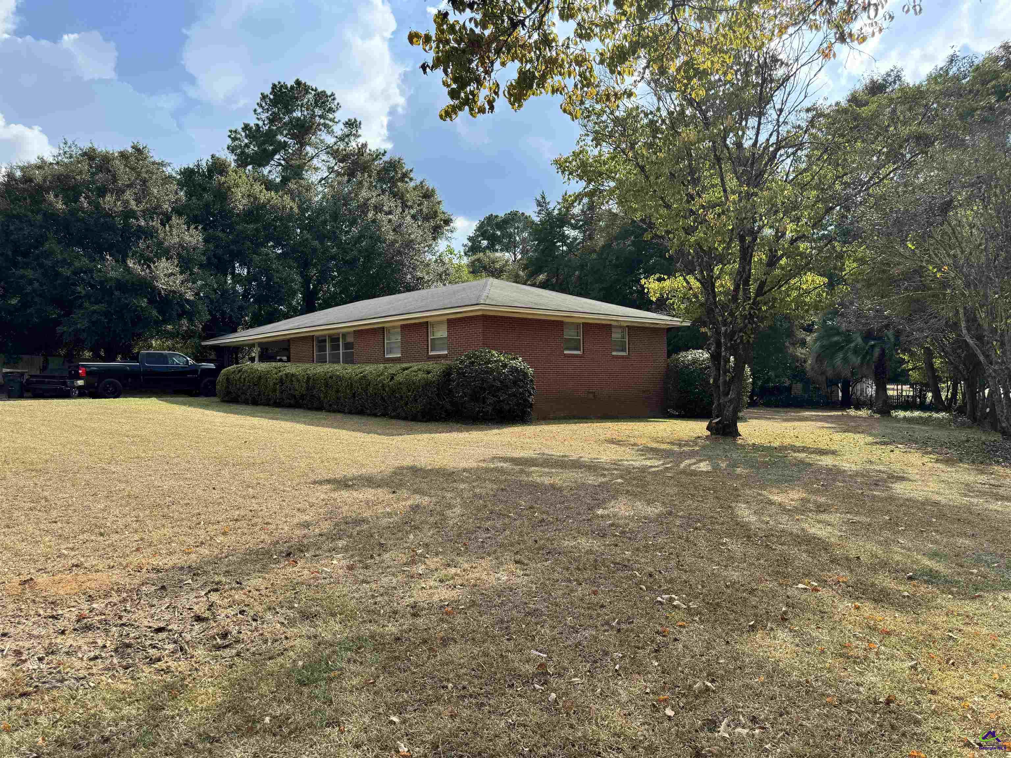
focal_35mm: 24
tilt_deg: -0.2
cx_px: 506
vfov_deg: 56.8
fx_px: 701
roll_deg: +2.1
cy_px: 379
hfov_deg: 71.6
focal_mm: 6.76
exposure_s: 1/2041
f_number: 1.78
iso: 80
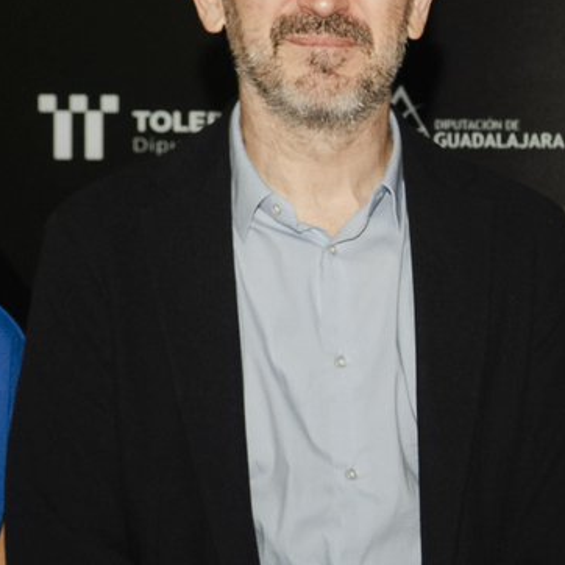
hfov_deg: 9.8
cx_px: 1058
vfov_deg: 10.3
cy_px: 311
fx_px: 3121
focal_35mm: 169
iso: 800
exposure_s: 1/125
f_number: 4.5
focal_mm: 34
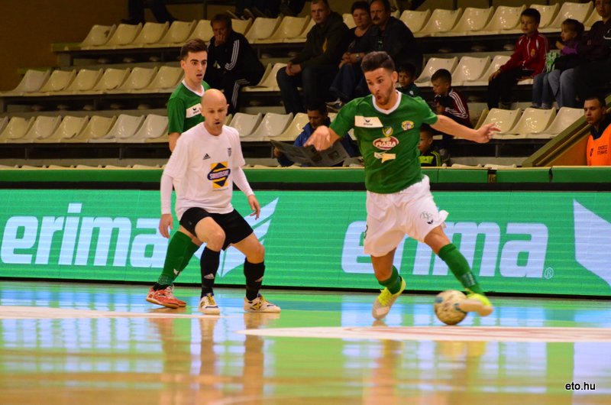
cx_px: 306
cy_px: 202
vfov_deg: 4.7
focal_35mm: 292
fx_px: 4954
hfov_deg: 7.1
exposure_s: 1/320
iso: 4000
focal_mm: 195
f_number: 5.3
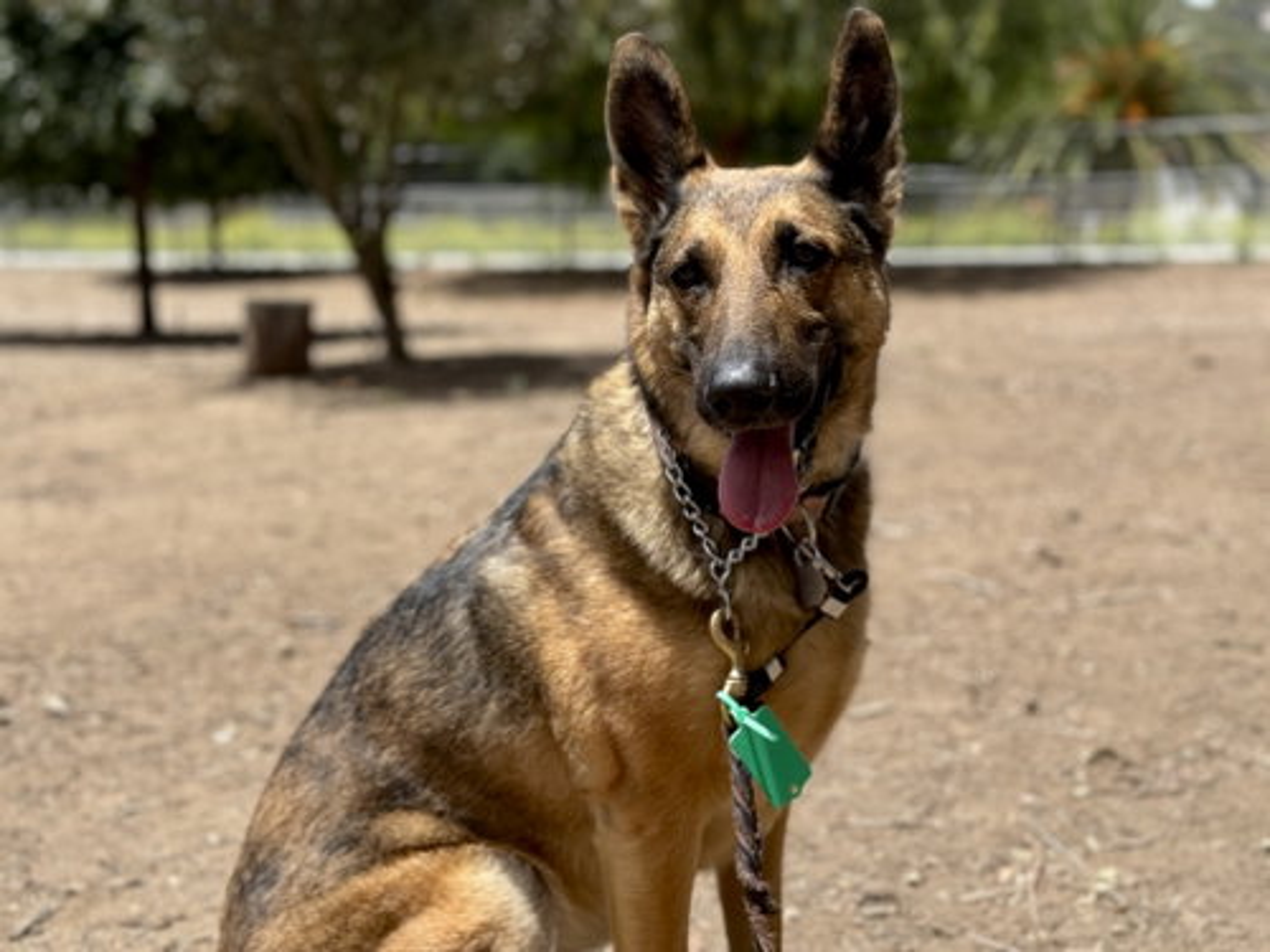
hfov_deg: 39.7
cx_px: 635
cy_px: 476
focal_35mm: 48
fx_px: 1761
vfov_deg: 30.3
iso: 80
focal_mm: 6.76
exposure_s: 1/3534
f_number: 1.78
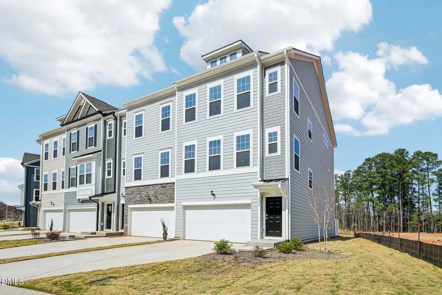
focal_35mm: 16
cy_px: 148
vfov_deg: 72.1
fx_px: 203
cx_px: 221
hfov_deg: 95.0
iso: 100
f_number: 8
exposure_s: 1/640
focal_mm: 16.5
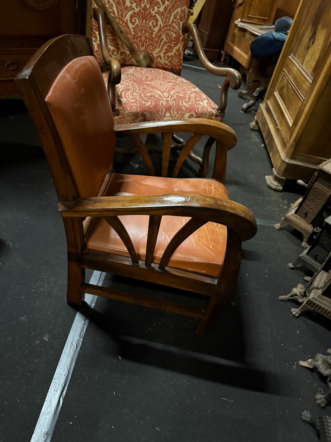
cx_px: 166
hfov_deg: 56.8
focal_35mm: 24
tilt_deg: -39.9
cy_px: 221
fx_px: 306
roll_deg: -15.9
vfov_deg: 71.6
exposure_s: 1/25
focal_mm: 6.76
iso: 1250
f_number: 1.78
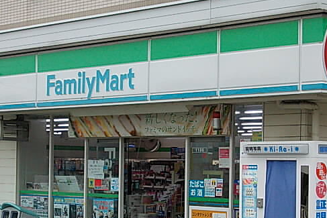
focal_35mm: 112
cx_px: 129
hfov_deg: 18.2
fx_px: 1018
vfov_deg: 12.2
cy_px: 153
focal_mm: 11.6
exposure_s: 1/400
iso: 200
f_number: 4.8
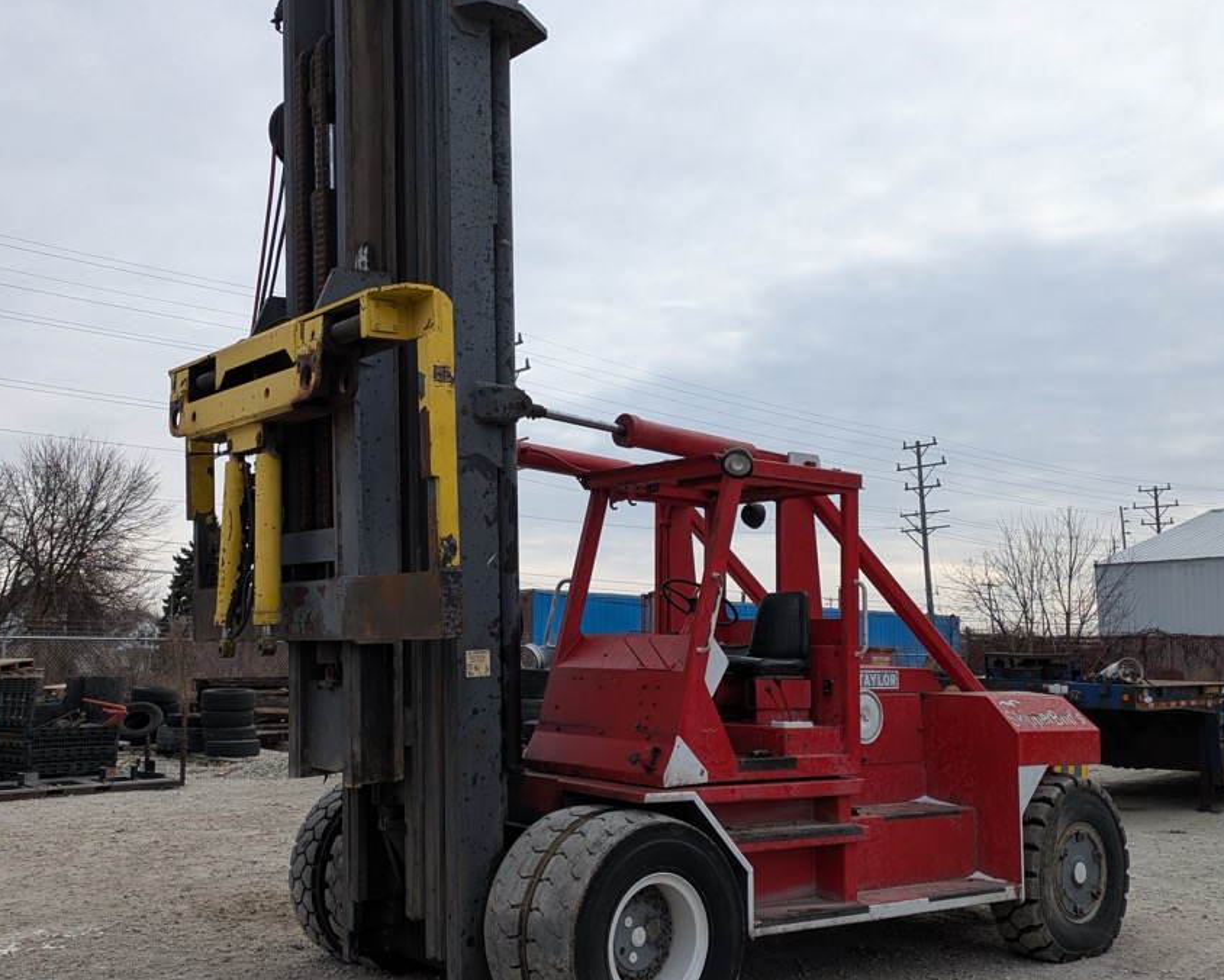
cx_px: 545
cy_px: 483
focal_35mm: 37
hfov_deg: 49.0
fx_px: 1341
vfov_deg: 40.2
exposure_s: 1/1733
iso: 55
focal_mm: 5.43
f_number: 1.89
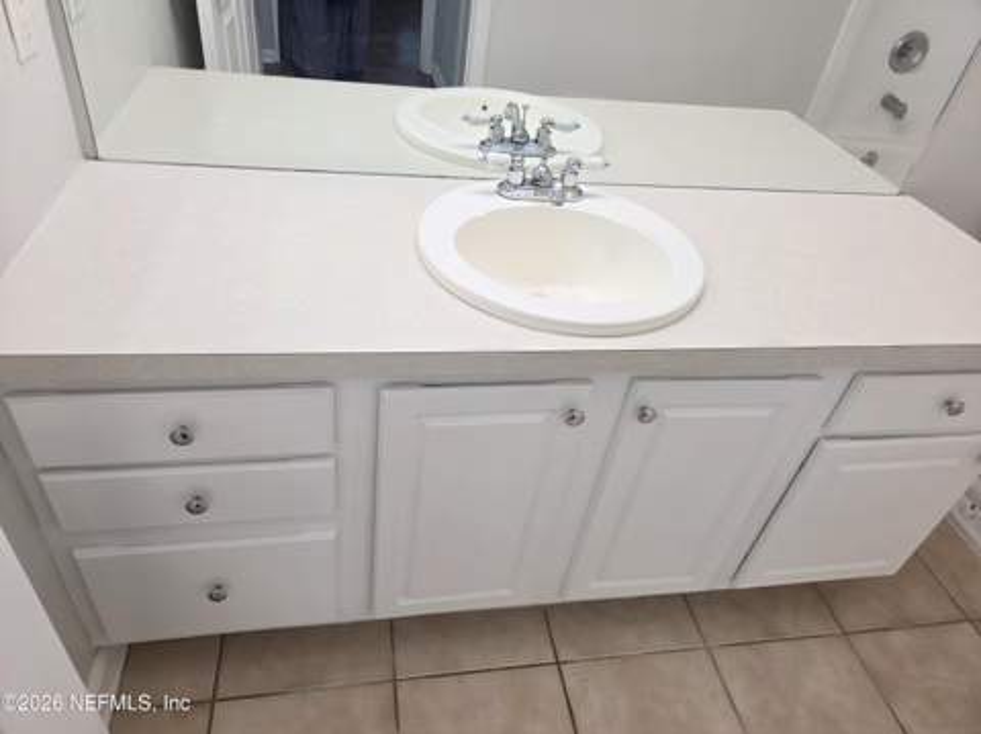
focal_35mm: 23
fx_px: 651
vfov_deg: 58.8
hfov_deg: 74.0
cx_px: 490
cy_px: 367
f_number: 1.8
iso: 200
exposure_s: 1/120
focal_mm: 5.4
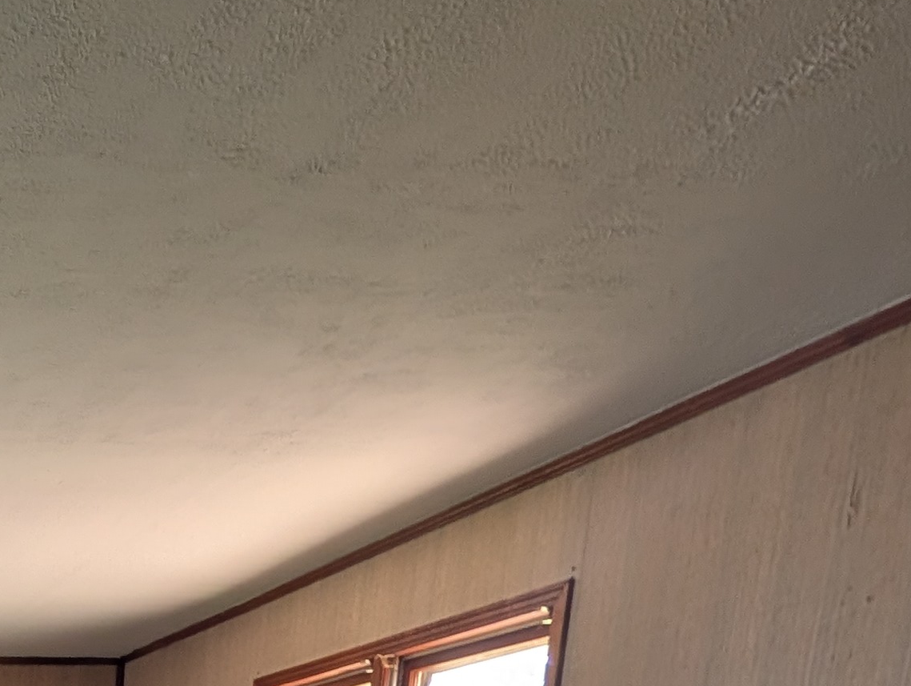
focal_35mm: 43
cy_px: 1115
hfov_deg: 32.2
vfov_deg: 23.8
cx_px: -294
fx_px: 1133
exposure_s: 1/69.9
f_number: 1.7
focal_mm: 2.02
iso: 84
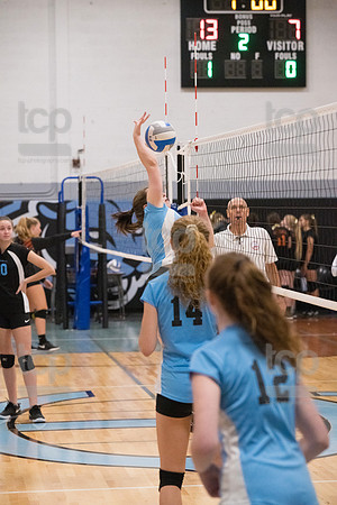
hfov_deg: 11.2
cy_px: 252
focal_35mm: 122
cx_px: 168
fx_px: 1713
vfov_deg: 16.8
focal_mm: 122
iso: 8000
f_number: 4.5
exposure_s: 1/800
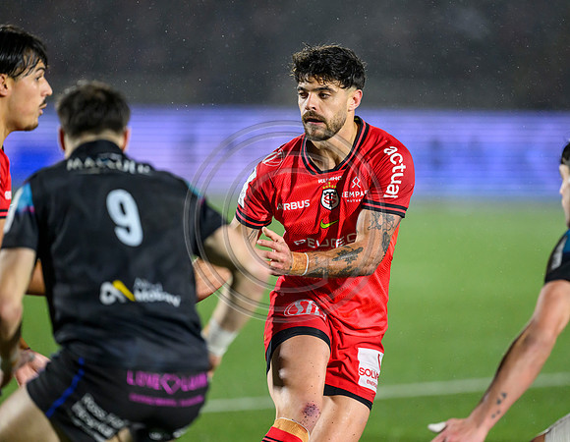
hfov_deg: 4.4
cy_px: 221
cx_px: 331
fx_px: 7367
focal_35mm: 442
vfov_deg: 3.4
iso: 4000
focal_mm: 400
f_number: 3.2
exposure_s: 1/1600
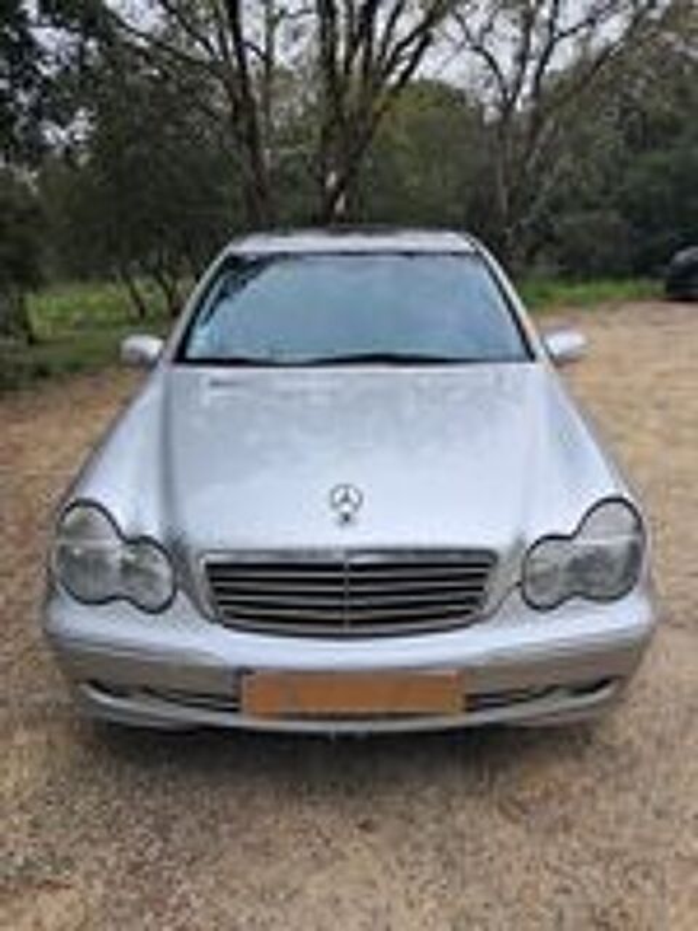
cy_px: 466
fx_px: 726
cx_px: 349
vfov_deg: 65.3
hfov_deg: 51.4
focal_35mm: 27
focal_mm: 4
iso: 50
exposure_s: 1/408
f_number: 1.8
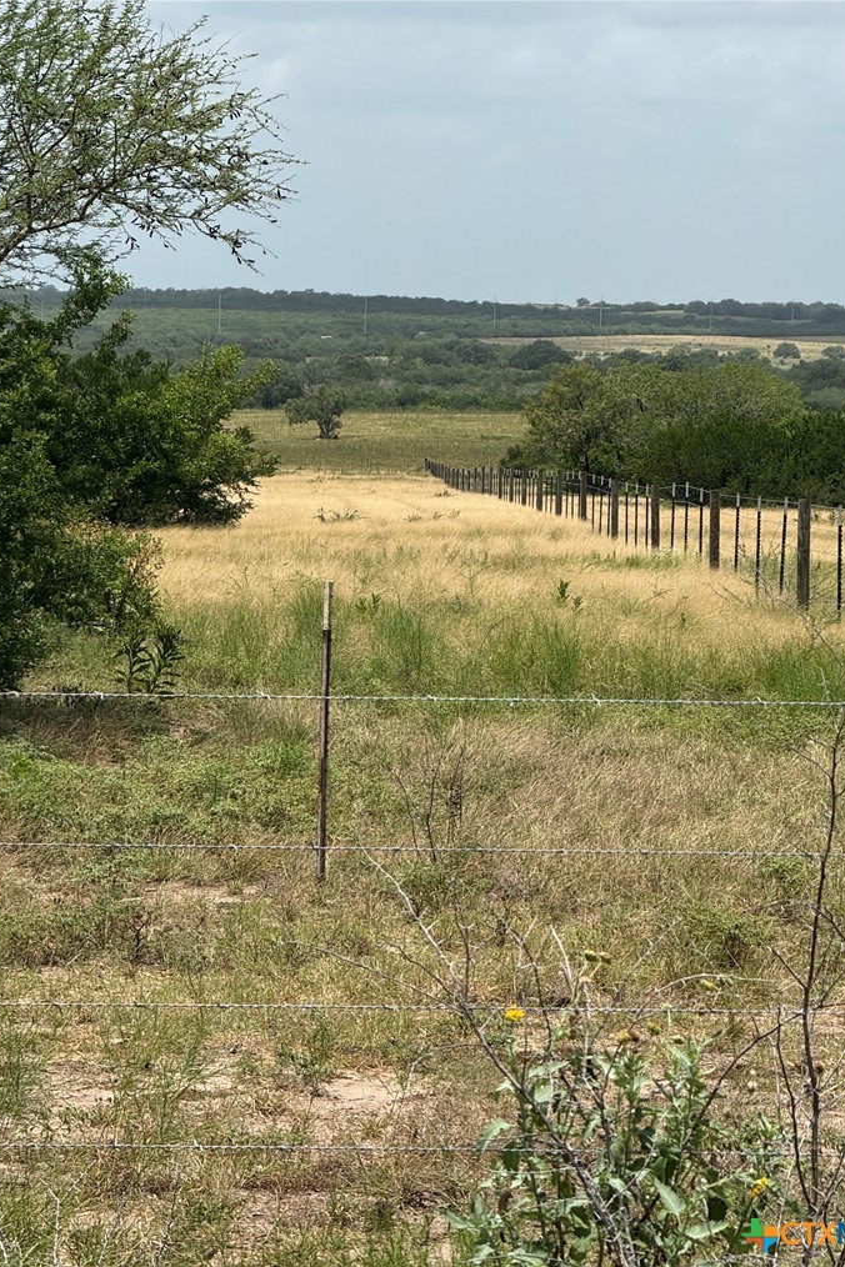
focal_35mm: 126
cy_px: 638
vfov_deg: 16.3
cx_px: 441
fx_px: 4436
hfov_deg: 10.9
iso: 50
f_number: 2.8
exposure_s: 1/1969
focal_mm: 15.66
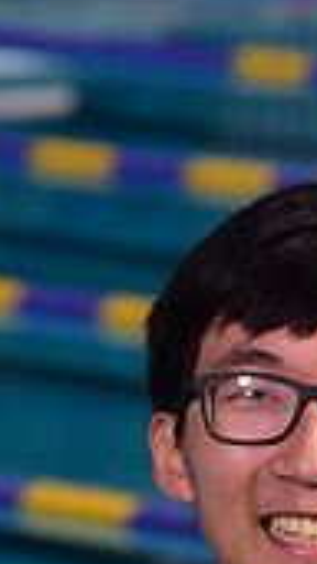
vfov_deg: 3.0
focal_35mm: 709
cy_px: 745
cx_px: 315
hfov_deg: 1.7
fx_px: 10610
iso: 80
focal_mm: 200
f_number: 9
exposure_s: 1/250
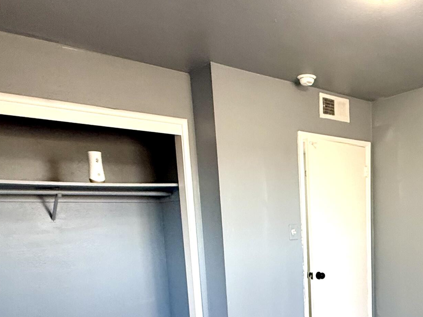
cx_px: 339
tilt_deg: -8.4
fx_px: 415
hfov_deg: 50.6
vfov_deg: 39.3
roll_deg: +1.5
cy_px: 274
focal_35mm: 34
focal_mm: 2.22
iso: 320
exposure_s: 1/60
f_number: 2.2
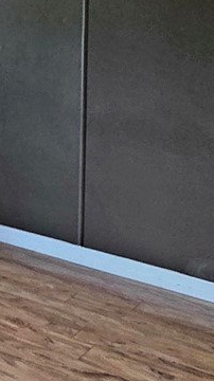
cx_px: -168
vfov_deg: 31.9
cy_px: 46
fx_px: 637
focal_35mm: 63
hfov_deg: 16.2
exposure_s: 1/60.2
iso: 1250
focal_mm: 2.2
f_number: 1.9
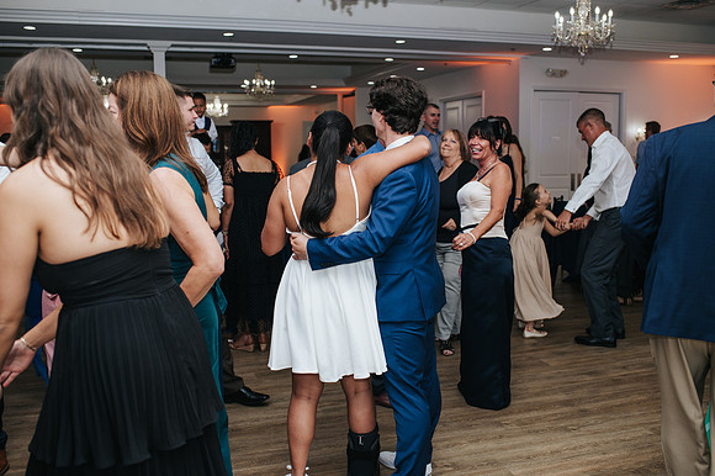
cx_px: 358
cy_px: 238
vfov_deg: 36.9
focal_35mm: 36
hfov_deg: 53.2
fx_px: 714
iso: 800
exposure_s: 1/200
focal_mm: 35
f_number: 3.2
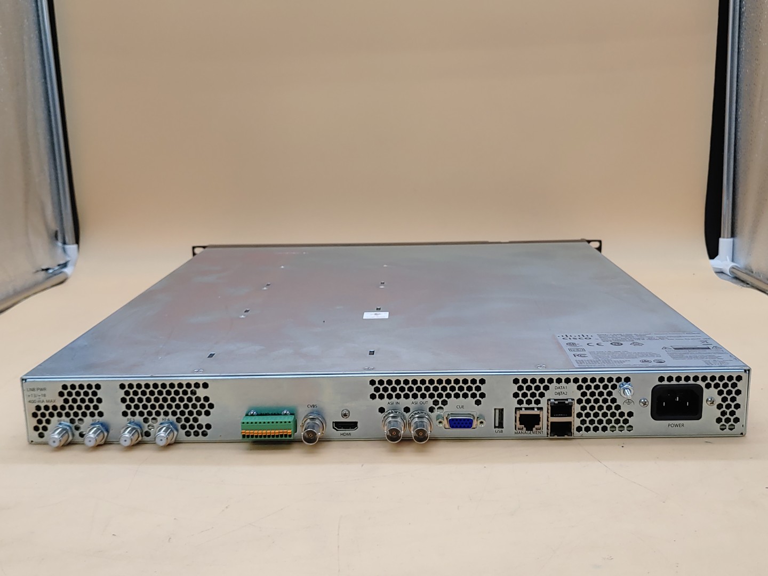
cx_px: 384
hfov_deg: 51.4
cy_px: 288
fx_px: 799
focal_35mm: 36
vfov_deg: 39.7
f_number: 1.8
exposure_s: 1/120
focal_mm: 4.36
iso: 50
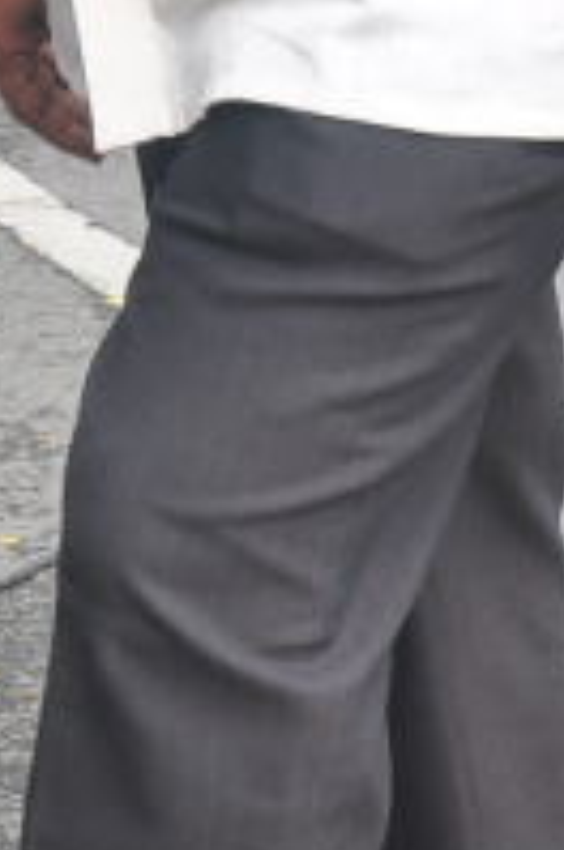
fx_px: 5824
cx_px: 329
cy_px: -115
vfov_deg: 8.3
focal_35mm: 247
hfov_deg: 5.5
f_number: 8
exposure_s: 1/80
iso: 250
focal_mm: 32
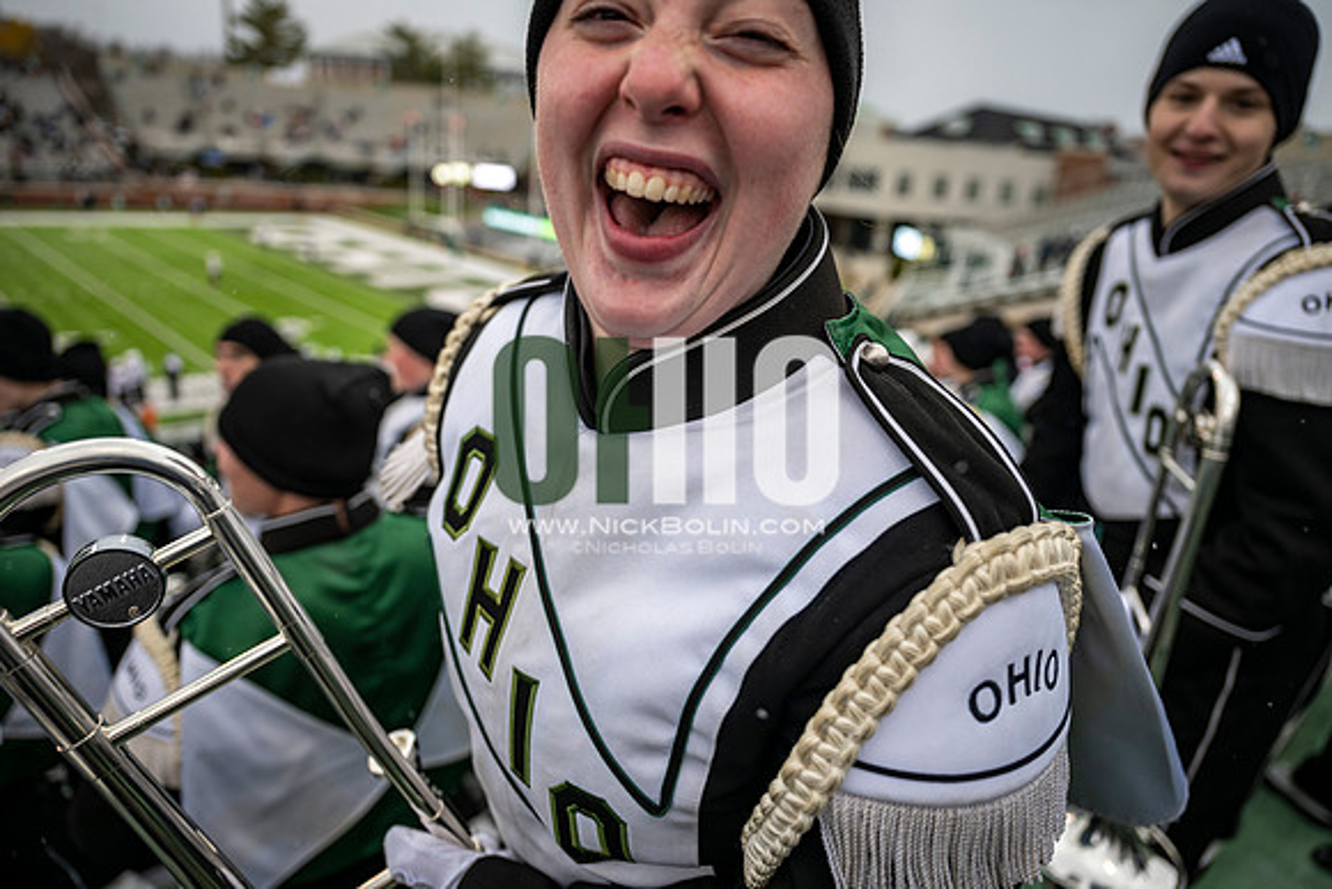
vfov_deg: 53.2
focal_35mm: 24
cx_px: 666
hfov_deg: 73.7
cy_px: 444
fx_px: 888
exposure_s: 1/500
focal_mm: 24
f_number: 2.8
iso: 160
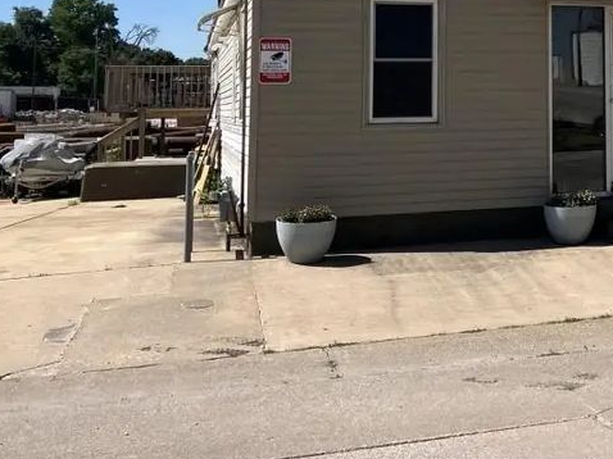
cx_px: 601
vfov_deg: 23.4
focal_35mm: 60
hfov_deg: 30.1
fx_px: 1062
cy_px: 5
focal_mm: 3.99
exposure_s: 1/2433
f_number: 1.8
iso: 32
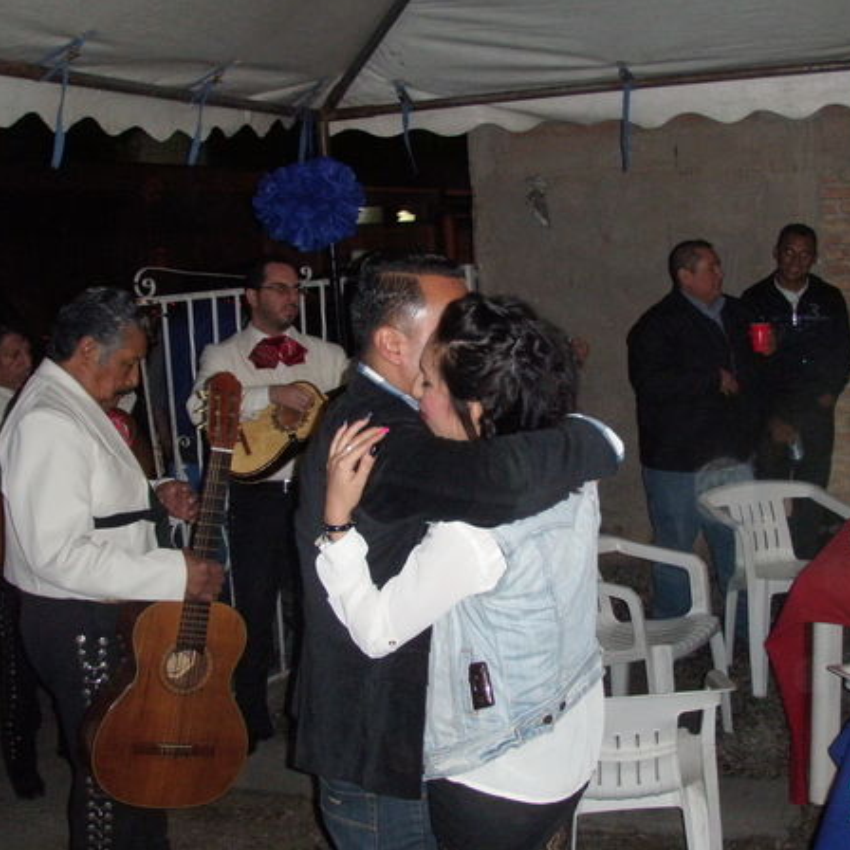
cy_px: 410
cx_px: 510
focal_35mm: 48
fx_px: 1333
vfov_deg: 35.4
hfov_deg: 35.2
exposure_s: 1/30
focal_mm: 6.7
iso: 320
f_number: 3.5
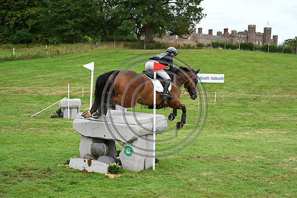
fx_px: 437
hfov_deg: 37.5
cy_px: 99
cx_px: 148
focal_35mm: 53
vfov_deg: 25.5
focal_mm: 53
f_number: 4.5
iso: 560
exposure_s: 1/1250
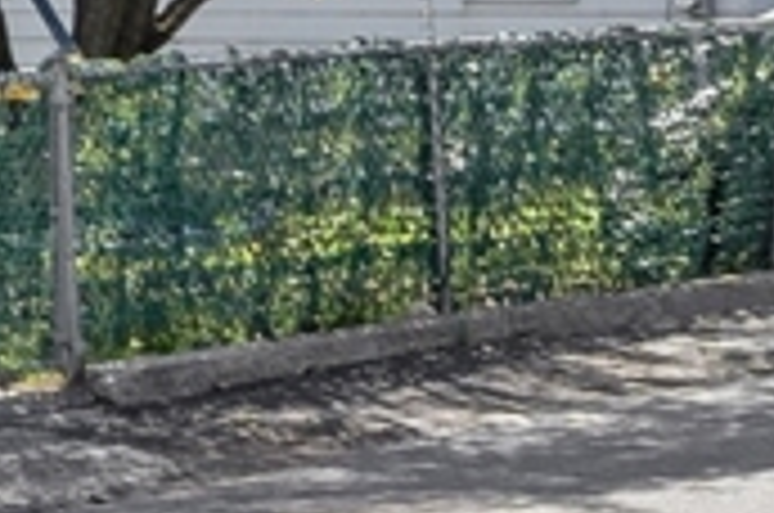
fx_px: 4228
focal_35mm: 197
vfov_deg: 6.5
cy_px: -893
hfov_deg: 9.0
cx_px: -1341
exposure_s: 1/200
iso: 100
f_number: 8
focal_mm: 22
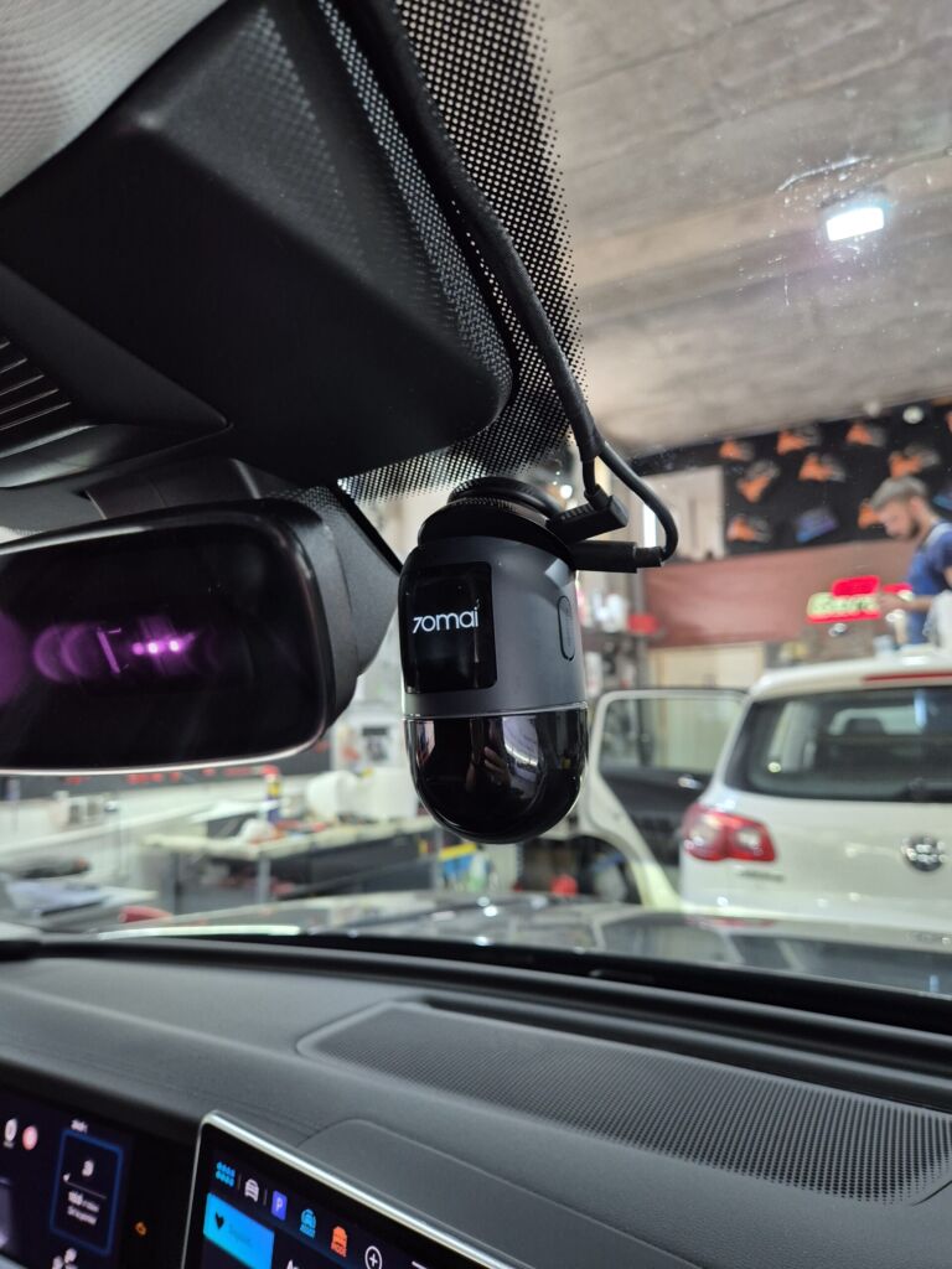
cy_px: 634
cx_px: 476
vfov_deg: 73.9
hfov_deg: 58.9
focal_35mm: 23
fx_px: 843
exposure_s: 1/120
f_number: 1.8
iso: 320
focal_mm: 5.4
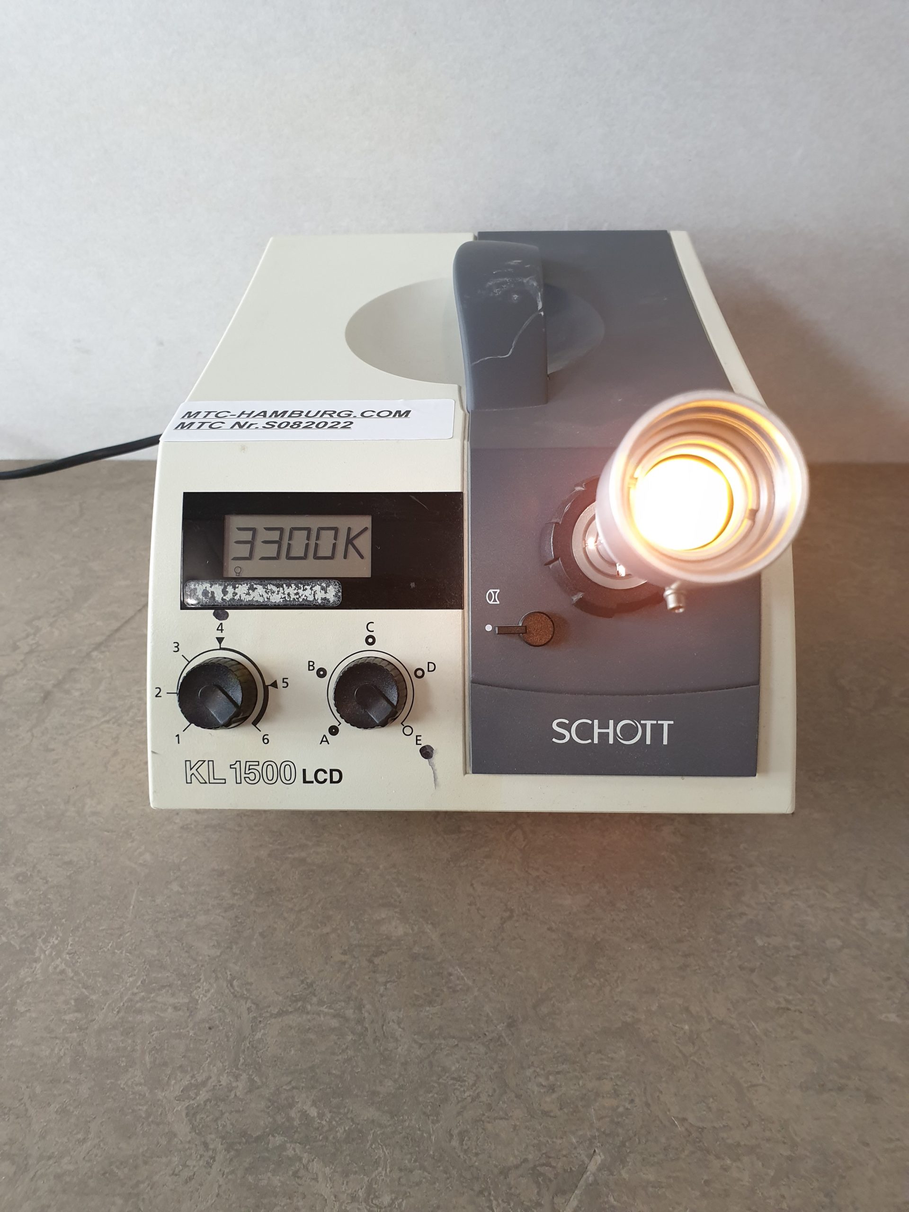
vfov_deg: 67.3
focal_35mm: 26
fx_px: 910
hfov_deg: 53.1
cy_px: 606
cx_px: 454
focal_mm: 4.3
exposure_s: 1/50
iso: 200
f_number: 2.4
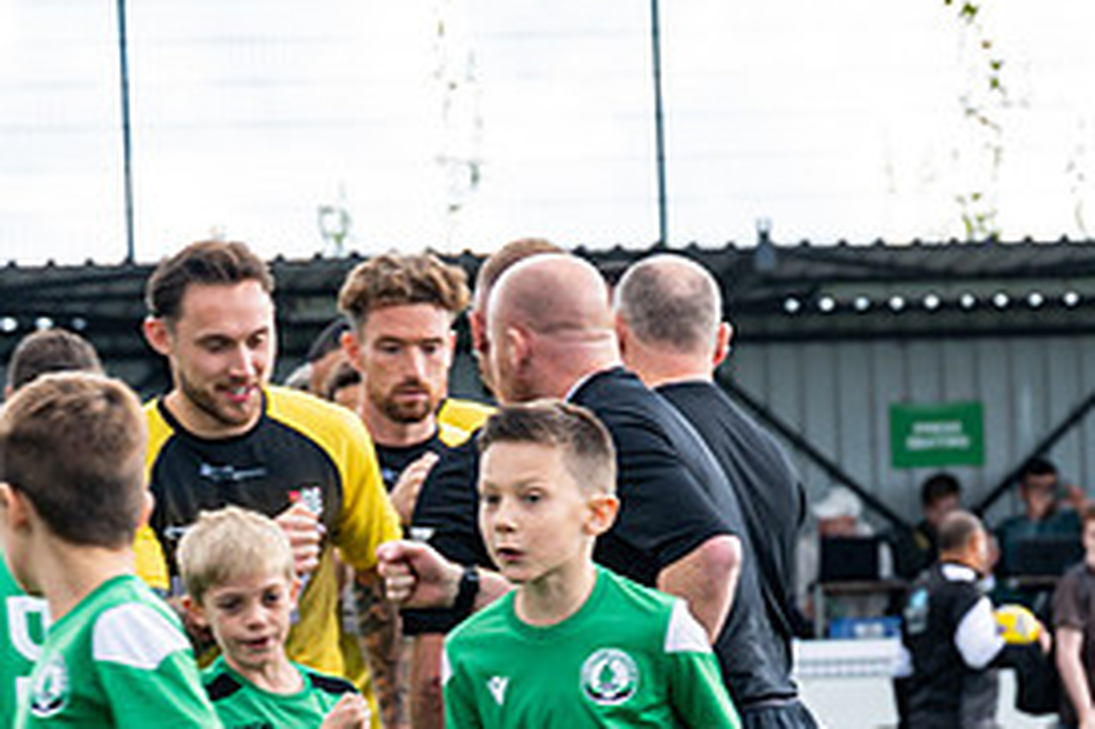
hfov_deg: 6.2
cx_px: 1467
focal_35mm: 329
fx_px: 10001
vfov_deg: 4.2
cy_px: 791
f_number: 4
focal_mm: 77
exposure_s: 1/320
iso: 125
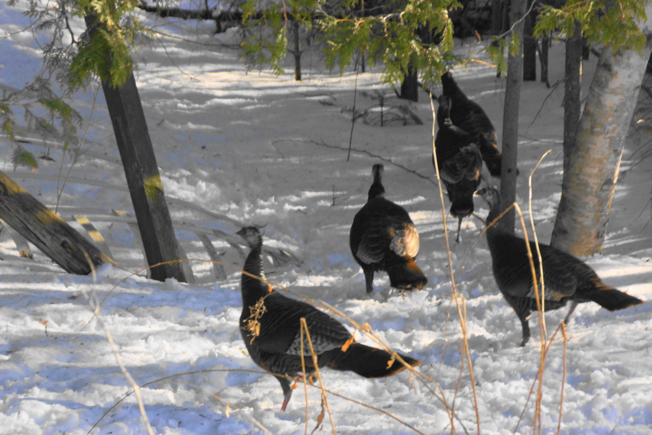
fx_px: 2988
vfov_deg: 8.3
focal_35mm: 165
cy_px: 218
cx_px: 326
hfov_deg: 12.5
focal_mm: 110
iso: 400
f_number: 7.1
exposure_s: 1/320
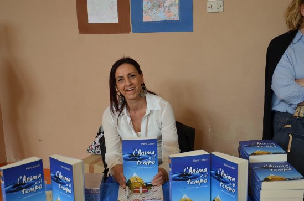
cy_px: 115
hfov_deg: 40.4
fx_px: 413
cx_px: 150
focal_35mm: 49
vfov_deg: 27.3
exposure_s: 1/80
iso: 400
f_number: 4.5
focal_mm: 28
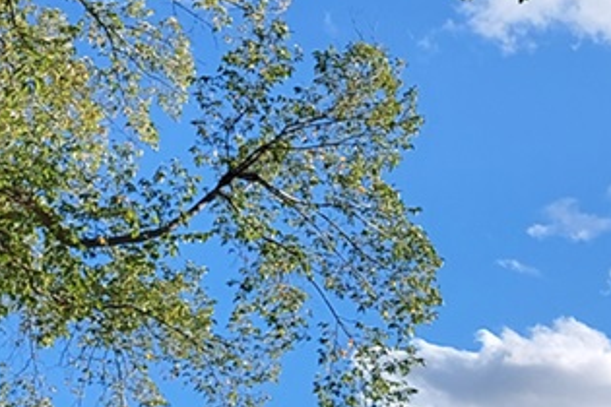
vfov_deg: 12.9
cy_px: 650
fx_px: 1680
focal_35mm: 99
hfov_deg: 20.6
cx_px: 351
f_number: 1.8
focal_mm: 5.23
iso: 40
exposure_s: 1/1482
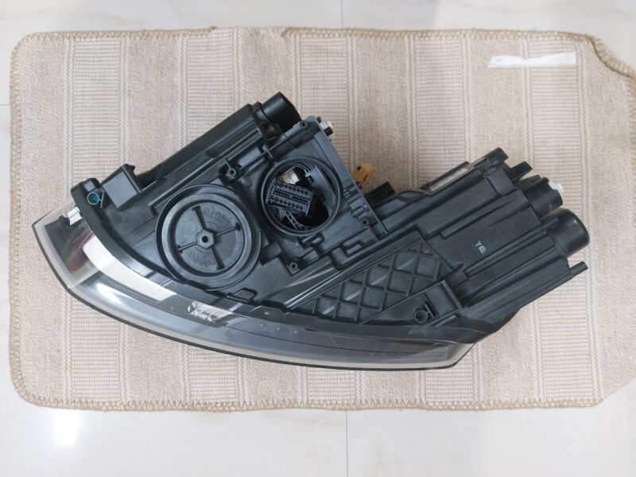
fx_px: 441
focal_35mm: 24
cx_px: 318
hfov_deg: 71.6
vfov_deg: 56.8
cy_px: 238
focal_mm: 5.23
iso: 500
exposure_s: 1/50
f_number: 1.8
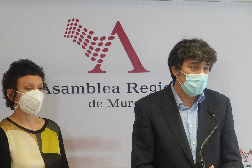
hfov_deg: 17.5
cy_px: 102
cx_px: 117
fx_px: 819
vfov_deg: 11.7
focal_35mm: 117
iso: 500
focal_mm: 33.33
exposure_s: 1/100
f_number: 4
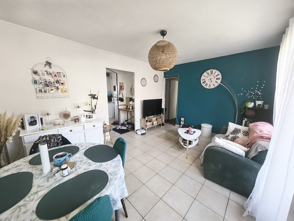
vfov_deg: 94.5
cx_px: 147
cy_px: 110
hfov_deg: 110.5
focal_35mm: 12
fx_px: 102
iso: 320
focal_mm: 1.82
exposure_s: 1/33
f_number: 2
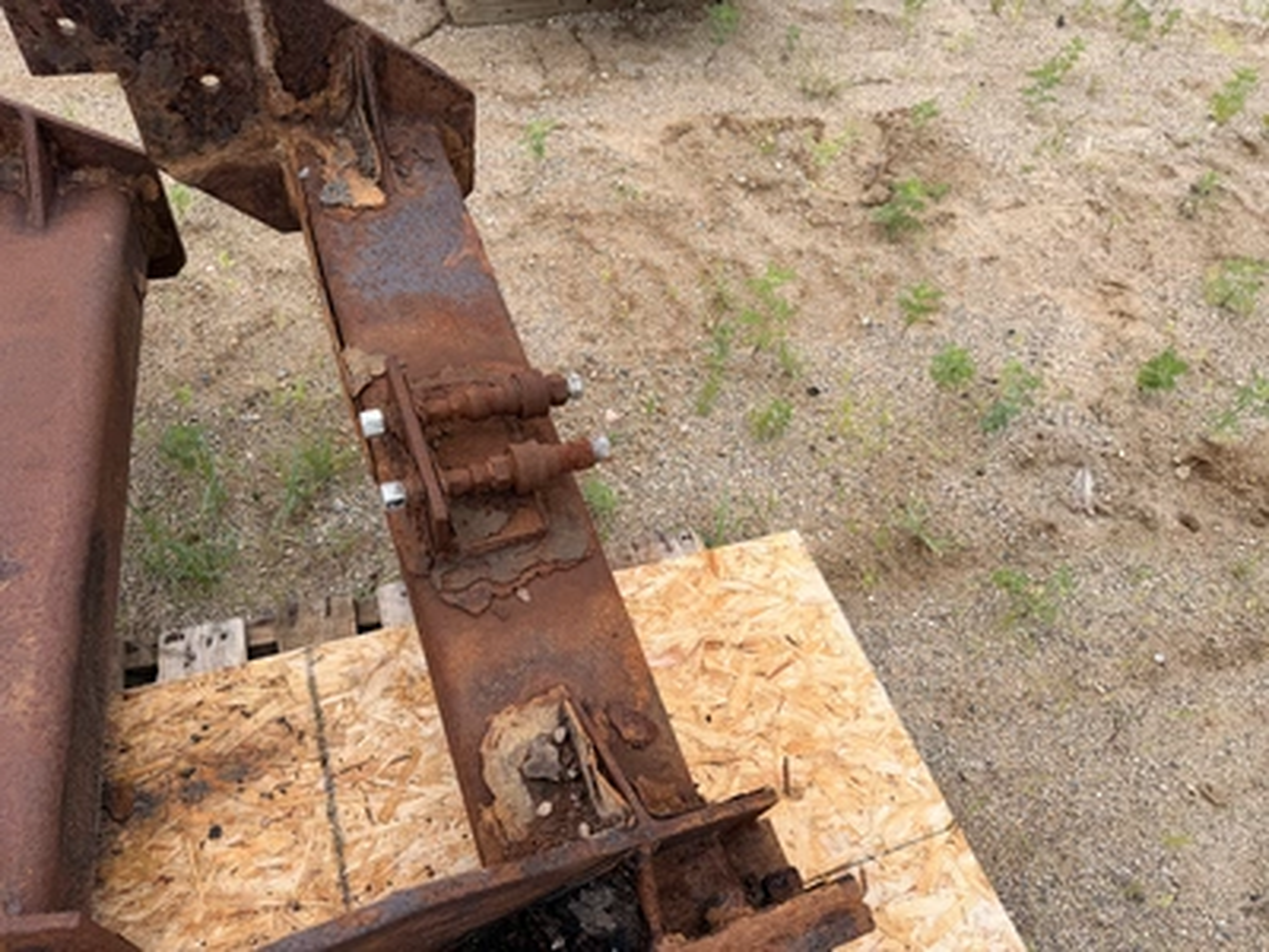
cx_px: 634
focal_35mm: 24
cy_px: 476
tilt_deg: -54.2
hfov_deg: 71.6
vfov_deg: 56.8
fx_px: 880
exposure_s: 1/689
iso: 80
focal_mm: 6.76
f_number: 1.78
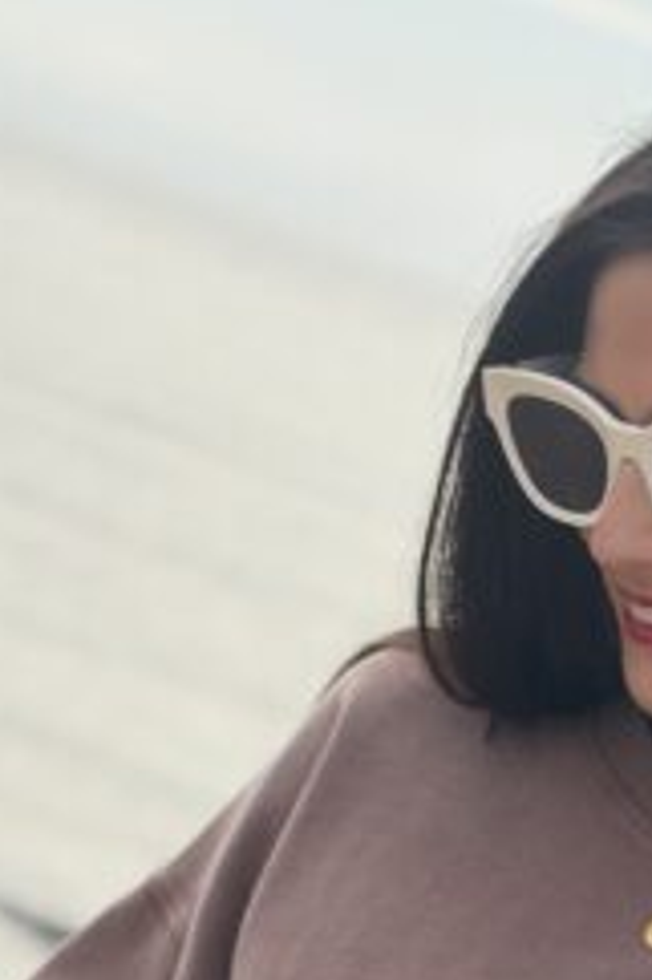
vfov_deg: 16.2
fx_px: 3373
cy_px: 1012
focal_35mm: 124
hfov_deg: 11.0
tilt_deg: -10.3
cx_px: 624
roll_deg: -19.1
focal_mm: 6.93
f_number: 1.8
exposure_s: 1/3279
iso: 80
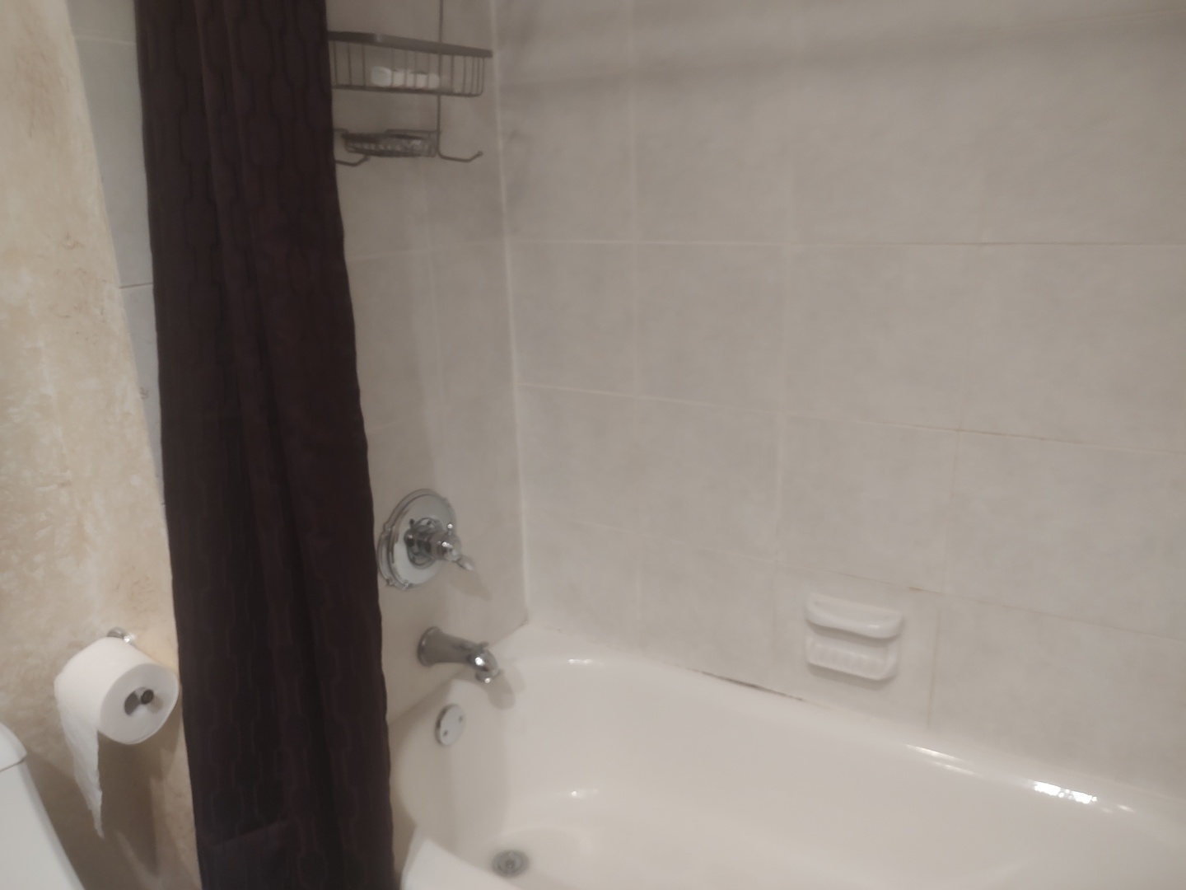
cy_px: 445
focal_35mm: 24
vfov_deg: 56.8
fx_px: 822
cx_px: 593
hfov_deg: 71.6
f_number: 1.9
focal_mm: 5.88
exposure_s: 1/20
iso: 1616
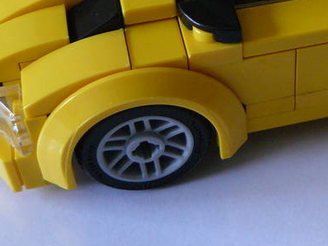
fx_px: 787
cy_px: 17
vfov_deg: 17.5
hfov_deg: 23.0
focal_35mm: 83
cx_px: 287
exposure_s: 1/5
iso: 200
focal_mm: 6
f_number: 2.8
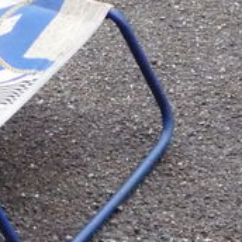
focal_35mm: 154
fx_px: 1218
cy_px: 260
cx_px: -151
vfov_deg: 11.2
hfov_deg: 10.8
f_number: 3.3
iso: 400
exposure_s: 1/30
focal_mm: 5.2
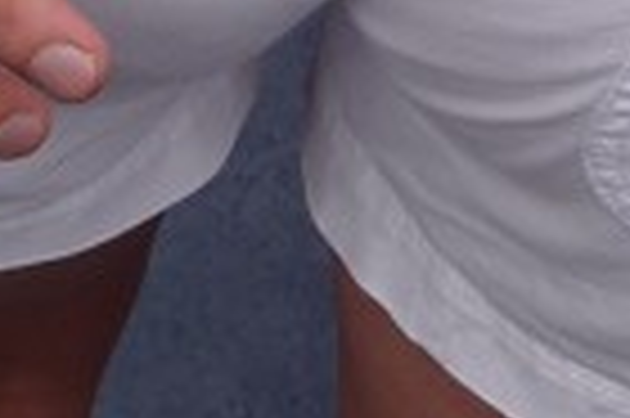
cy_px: -97
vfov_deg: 8.1
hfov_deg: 12.3
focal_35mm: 167
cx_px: 328
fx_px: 2919
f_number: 4.1
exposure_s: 1/320
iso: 100
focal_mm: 7.6
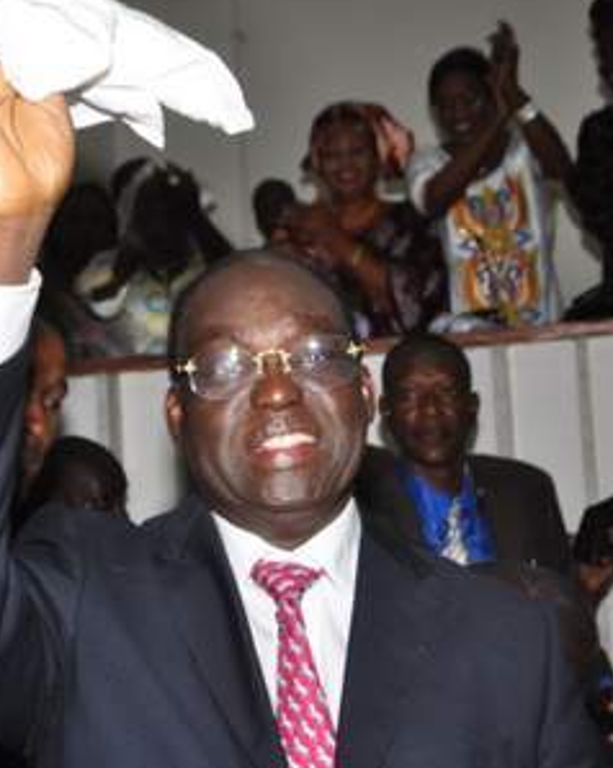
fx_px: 1748
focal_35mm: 77
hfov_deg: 19.9
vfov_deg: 24.8
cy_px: 393
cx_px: 270
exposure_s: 1/100
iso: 320
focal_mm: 34
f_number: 10
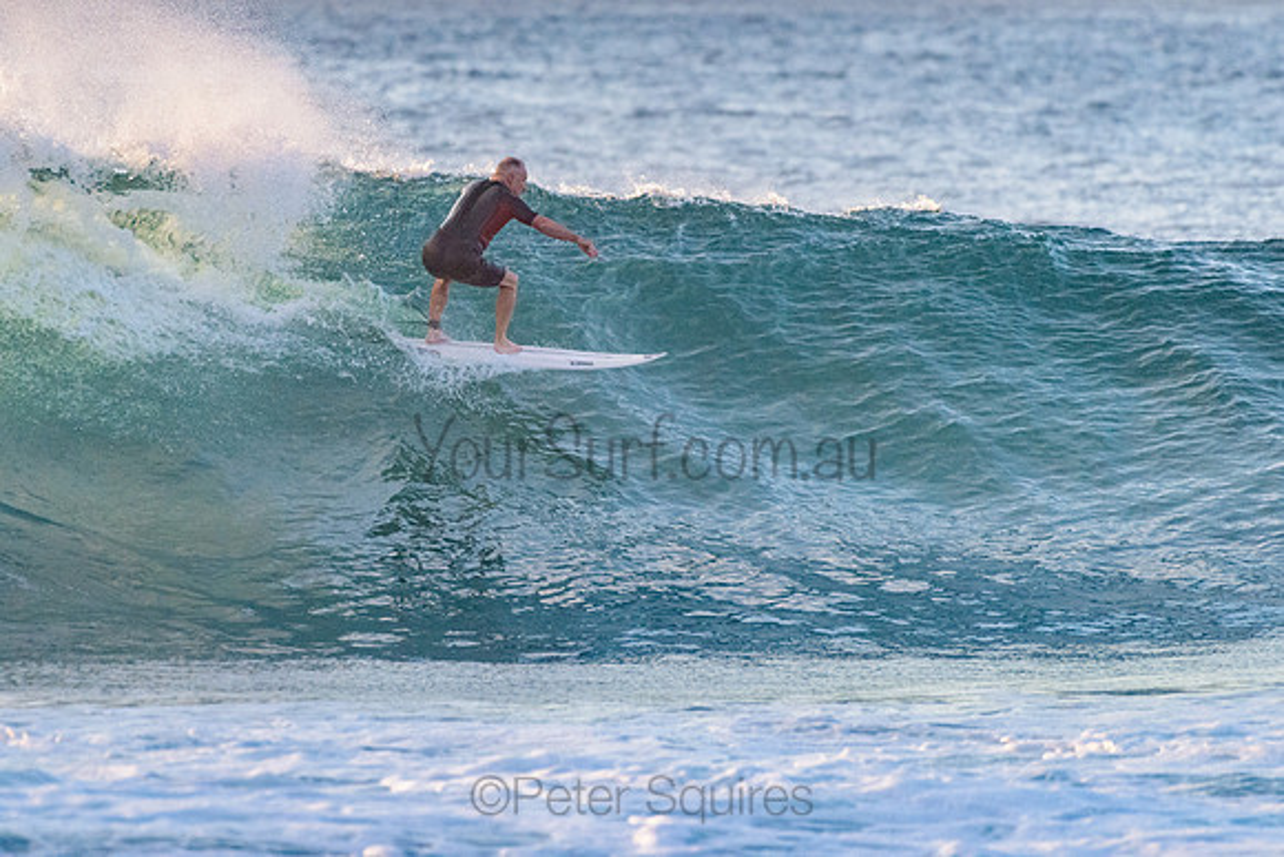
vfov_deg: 2.2
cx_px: 603
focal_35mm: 632
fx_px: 22544
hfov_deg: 3.3
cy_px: 316
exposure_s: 1/2000
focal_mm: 500
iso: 2500
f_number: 5.6
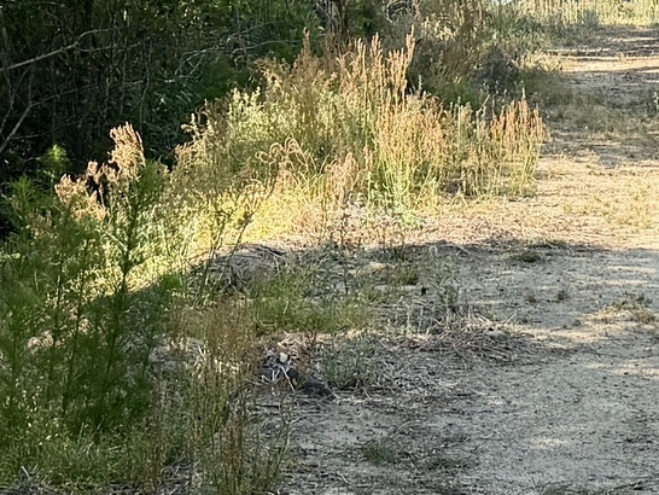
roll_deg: +1.1
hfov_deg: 14.5
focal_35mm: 135
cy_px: -243
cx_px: 507
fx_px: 2571
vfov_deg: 10.6
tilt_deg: -2.1
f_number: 1.78
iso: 80
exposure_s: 1/1855
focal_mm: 6.76
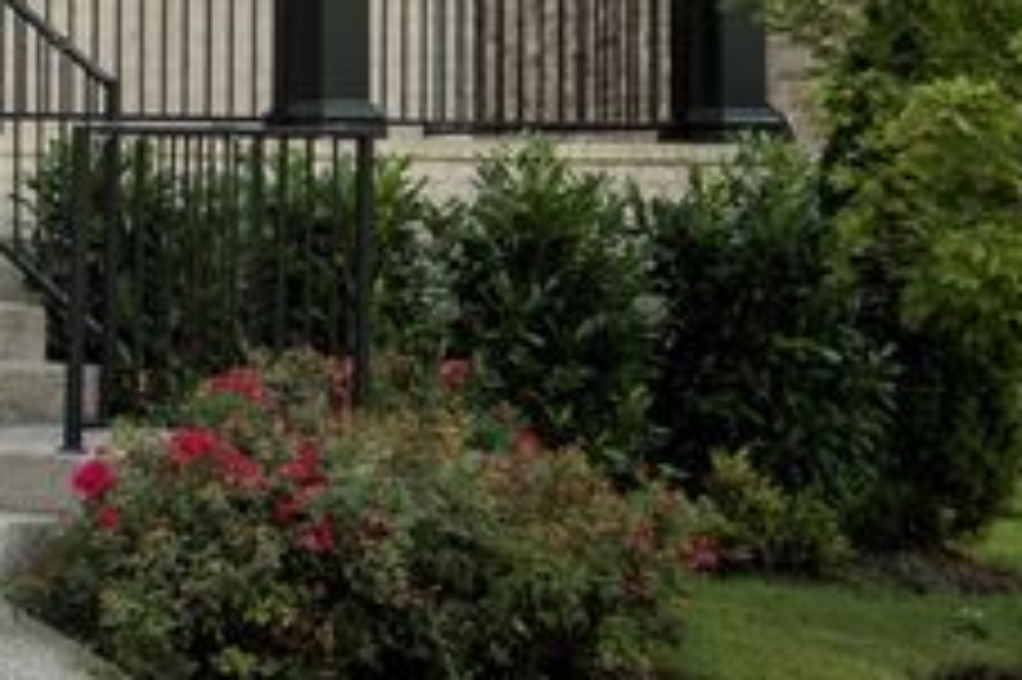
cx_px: -1108
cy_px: -592
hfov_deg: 11.5
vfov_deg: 8.3
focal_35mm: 158
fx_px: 4482
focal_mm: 35
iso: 100
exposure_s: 1/40
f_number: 8
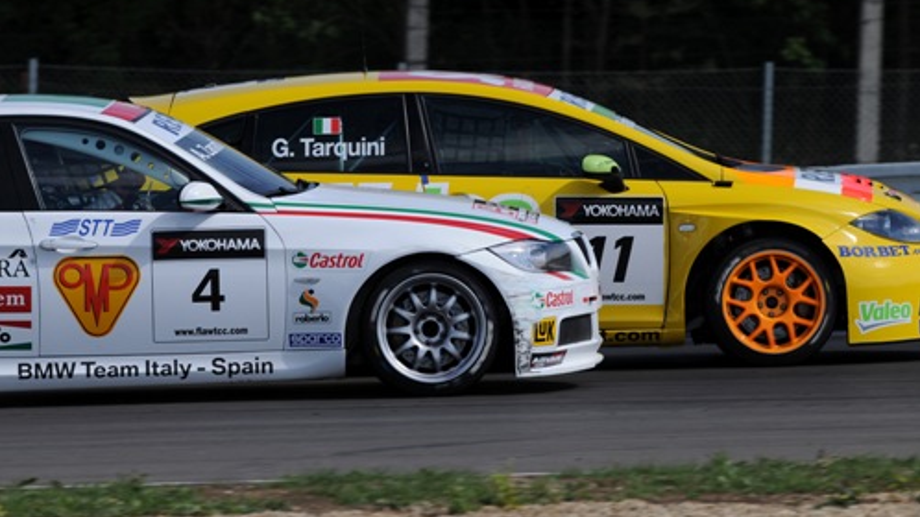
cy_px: 220
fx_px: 11537
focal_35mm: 473
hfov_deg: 4.6
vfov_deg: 2.6
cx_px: 460
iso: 200
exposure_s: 1/1000
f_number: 7.1
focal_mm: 300
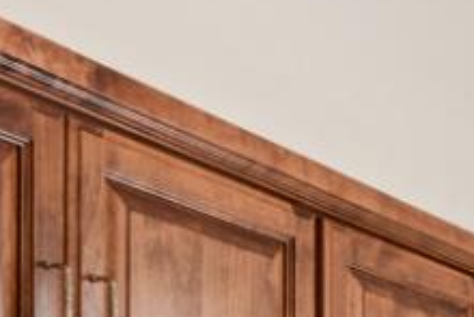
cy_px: 738
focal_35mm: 112
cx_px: 1304
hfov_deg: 12.1
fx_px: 1481
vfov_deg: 10.6
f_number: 7.1
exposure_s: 1/8
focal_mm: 11
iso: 100
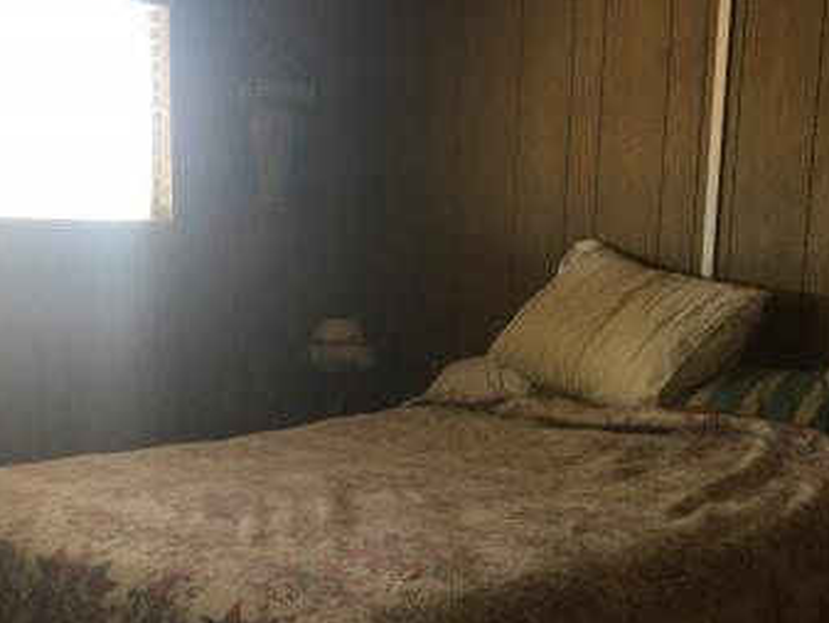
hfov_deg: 34.7
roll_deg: -0.6
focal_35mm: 55
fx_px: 1318
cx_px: 288
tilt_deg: -10.8
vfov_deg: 26.2
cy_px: 470
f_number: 2.2
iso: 80
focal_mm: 4.15
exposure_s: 1/30
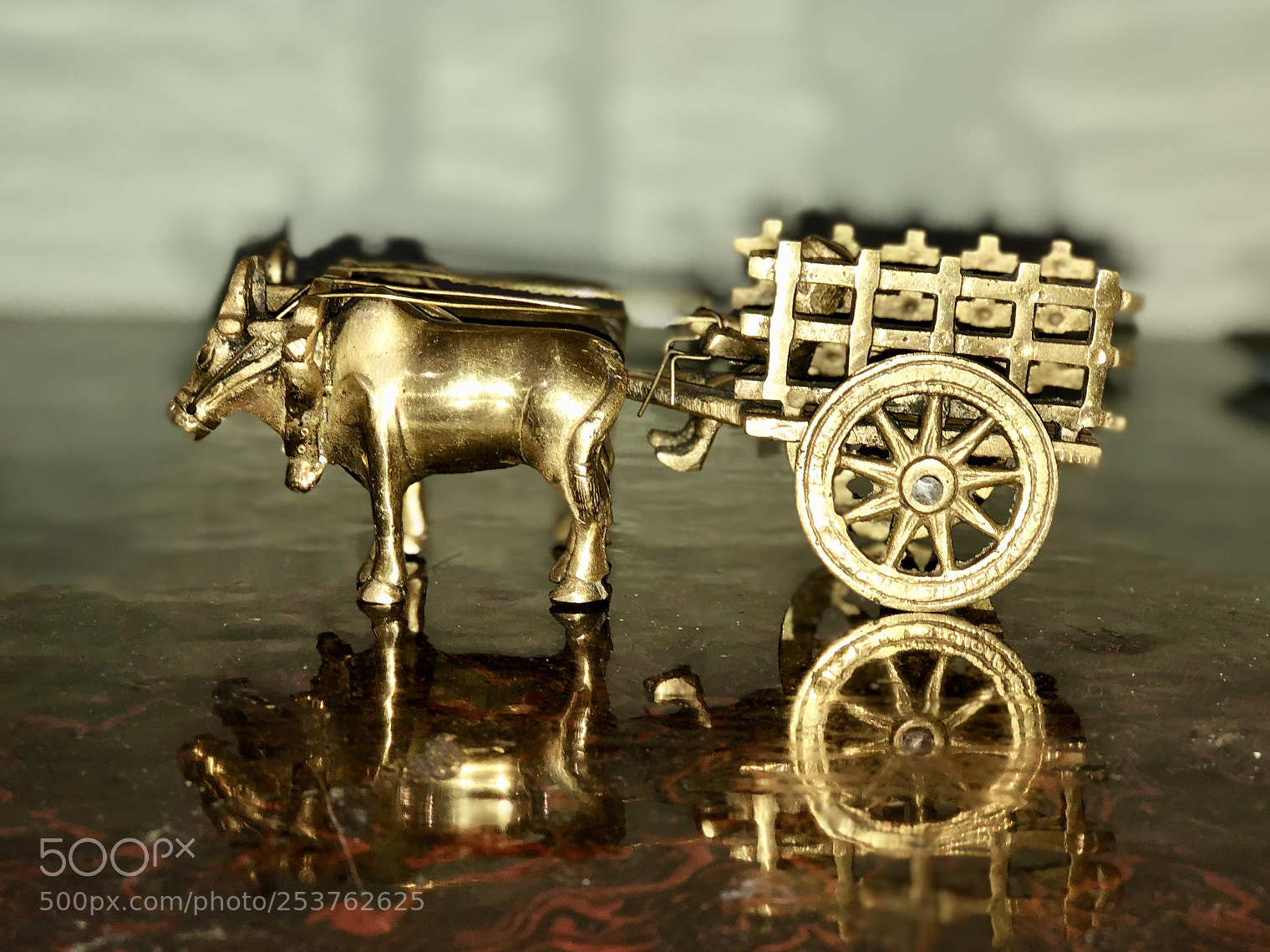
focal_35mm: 60
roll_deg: -0.3
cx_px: 656
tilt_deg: -11.4
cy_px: 466
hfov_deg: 32.2
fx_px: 2201
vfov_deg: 24.4
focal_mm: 6.6
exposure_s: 1/50
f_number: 2.8
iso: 80
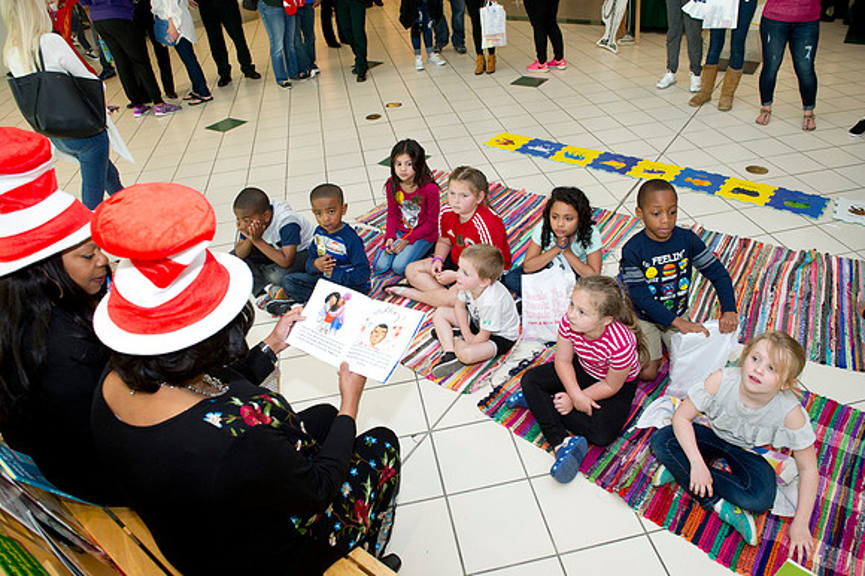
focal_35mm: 24
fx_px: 576
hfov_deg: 73.8
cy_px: 288
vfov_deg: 53.1
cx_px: 432
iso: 1250
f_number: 5.6
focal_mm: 24
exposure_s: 1/250
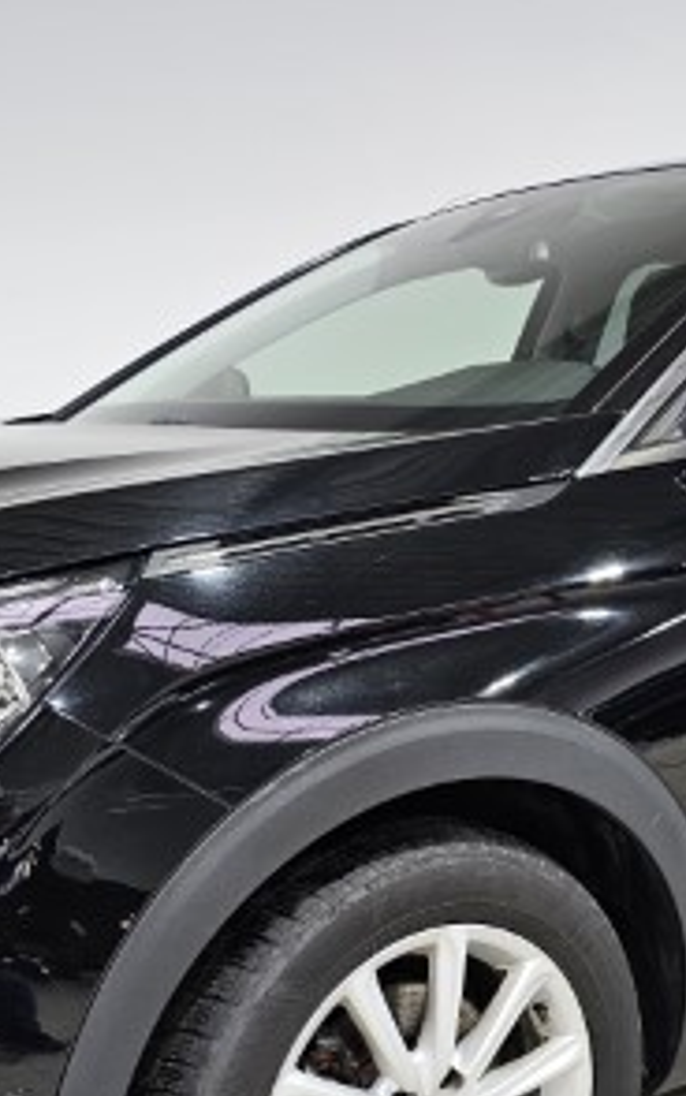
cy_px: 753
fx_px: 1584
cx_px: 455
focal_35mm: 53
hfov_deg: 24.3
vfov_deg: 37.7
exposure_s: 1/100
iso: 160
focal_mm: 6.3
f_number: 1.7
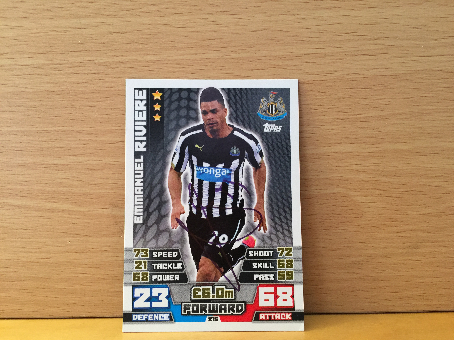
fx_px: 380
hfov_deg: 61.7
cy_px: 170
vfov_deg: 48.2
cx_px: 227
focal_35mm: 29
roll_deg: -0.6
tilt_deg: -0.1
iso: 125
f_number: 2.2
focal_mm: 4.15
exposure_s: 1/10
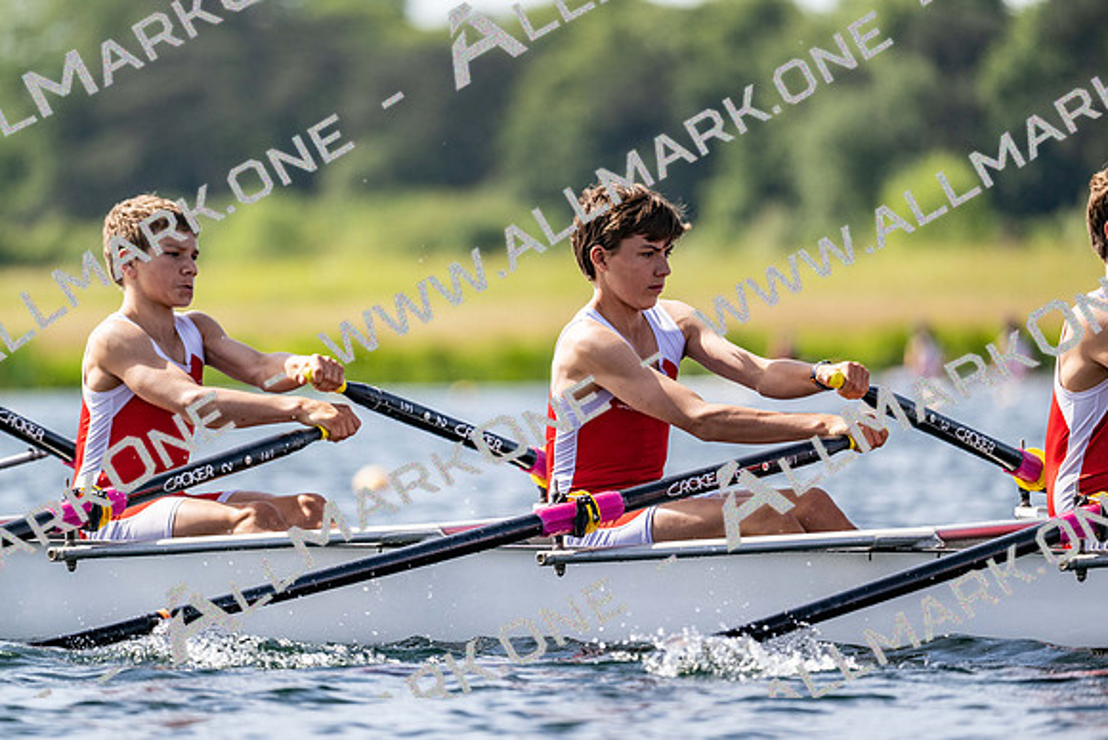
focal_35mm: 400
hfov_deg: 5.2
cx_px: 554
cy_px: 370
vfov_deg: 3.4
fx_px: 12313
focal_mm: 400
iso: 320
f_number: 4.5
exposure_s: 1/2500
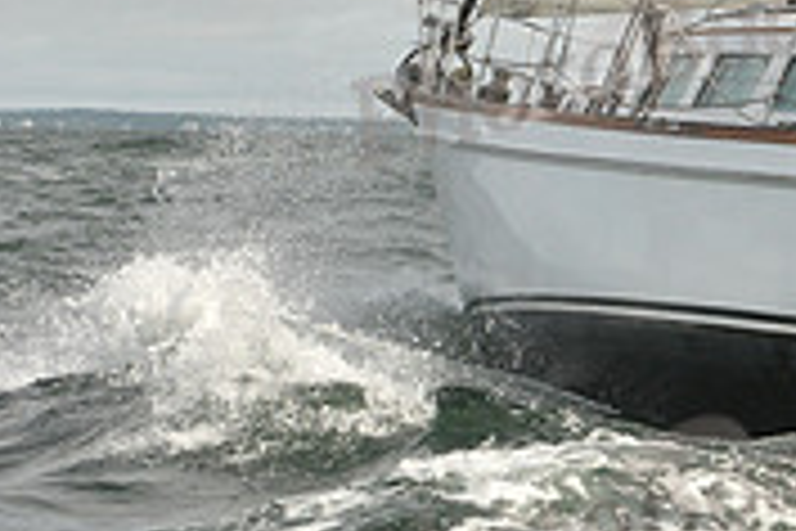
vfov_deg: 5.9
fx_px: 5063
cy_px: -245
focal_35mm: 229
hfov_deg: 8.8
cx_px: 1219
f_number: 8
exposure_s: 1/1250
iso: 320
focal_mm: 70
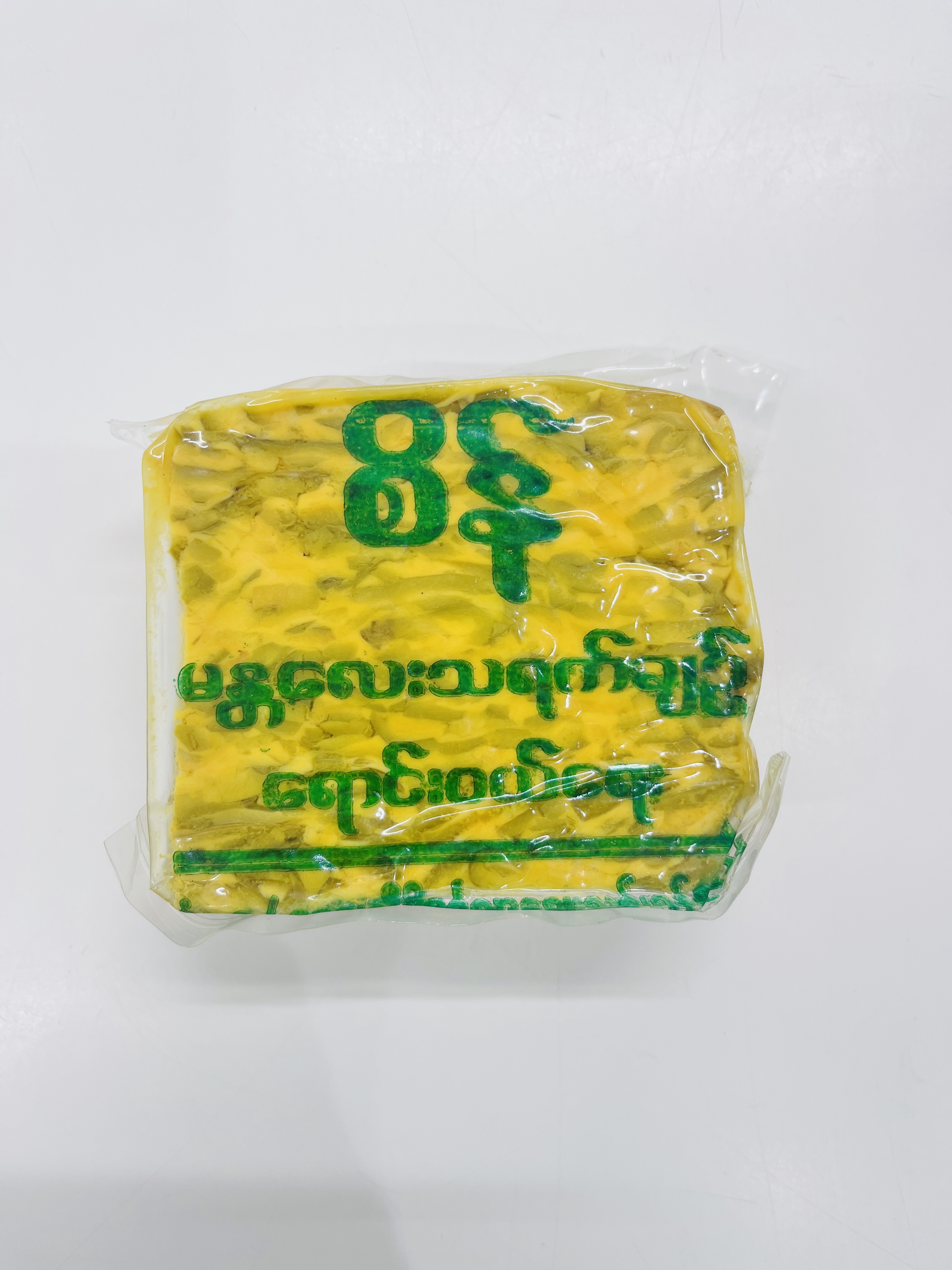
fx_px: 953
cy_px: 635
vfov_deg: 67.3
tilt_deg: -87.6
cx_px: 476
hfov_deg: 53.1
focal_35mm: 26
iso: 32
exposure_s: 1/116
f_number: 1.6
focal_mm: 5.1
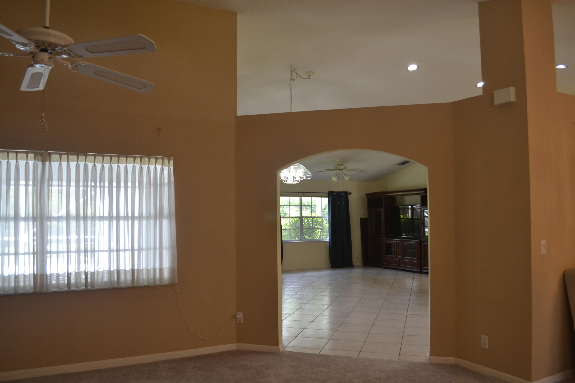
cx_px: 288
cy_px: 192
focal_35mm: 27
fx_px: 431
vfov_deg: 47.9
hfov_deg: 67.4
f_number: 4.5
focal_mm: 18
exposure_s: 1/80
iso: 400
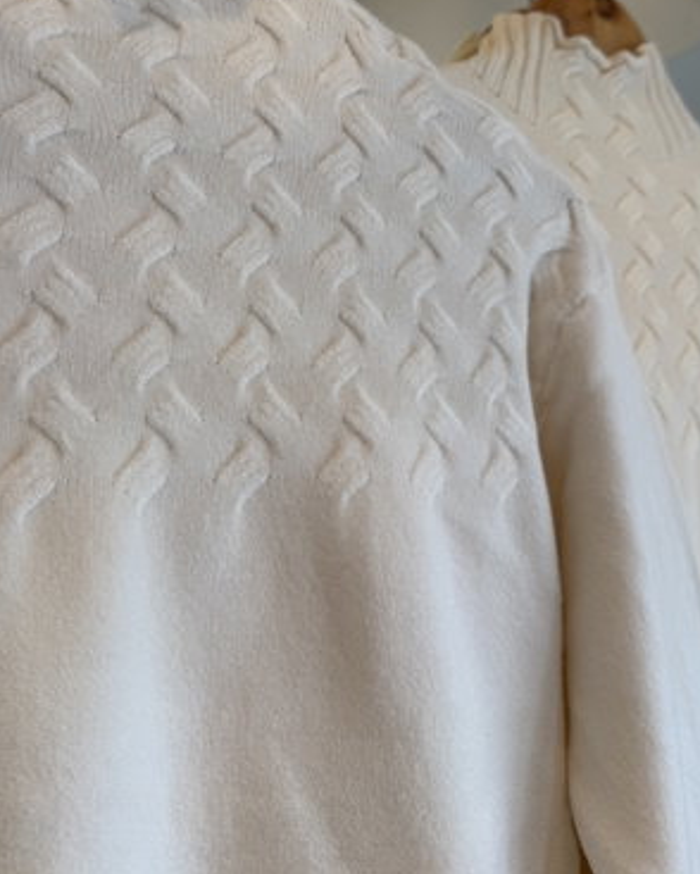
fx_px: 880
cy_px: 313
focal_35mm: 34
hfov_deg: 43.4
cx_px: 321
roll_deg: +0.5
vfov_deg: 52.1
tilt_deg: +12.4
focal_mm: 6.76
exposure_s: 1/100
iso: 50
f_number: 1.78
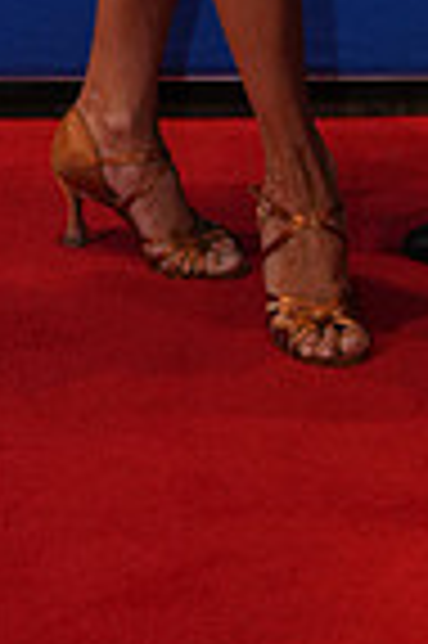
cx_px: 309
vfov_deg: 10.6
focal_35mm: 179
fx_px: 3200
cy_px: -612
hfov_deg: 7.6
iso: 1600
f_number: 4
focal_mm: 44
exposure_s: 1/200
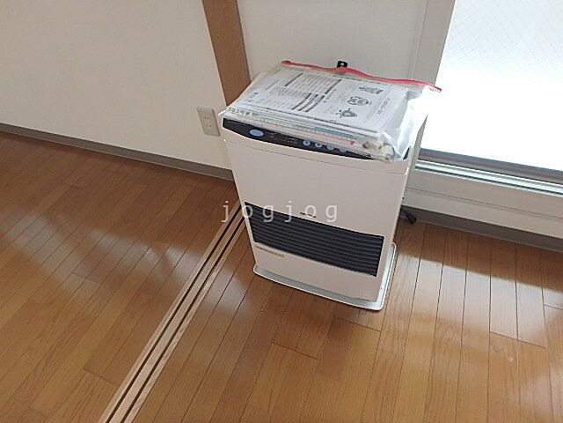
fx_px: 342
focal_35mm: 21
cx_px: 282
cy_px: 212
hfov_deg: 79.0
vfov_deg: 63.4
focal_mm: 3.7
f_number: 3.5
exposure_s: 1/30
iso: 320
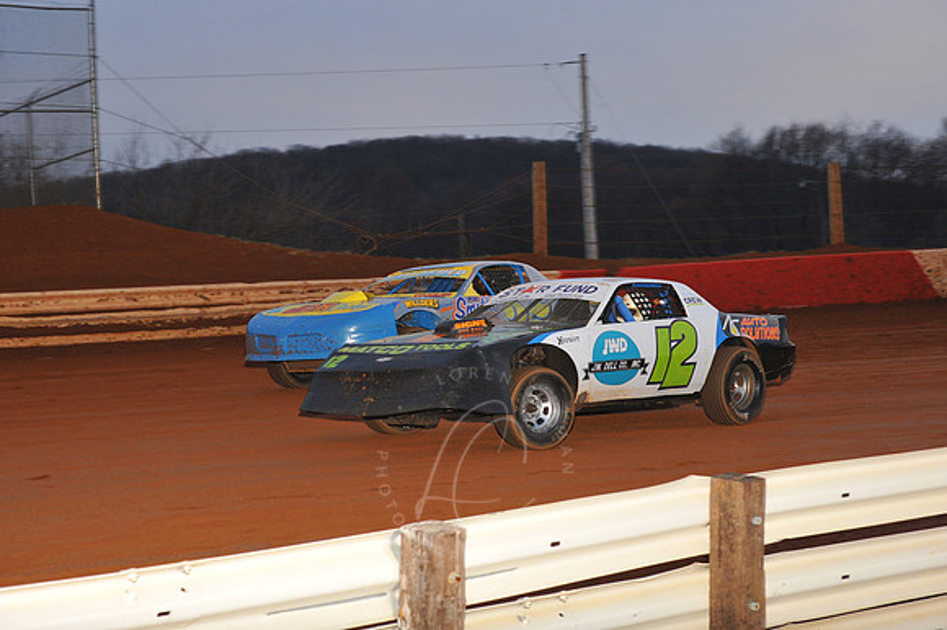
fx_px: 2103
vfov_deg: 17.0
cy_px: 315
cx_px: 474
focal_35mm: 80
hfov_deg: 25.4
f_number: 7.1
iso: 1250
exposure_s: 1/320
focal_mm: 80
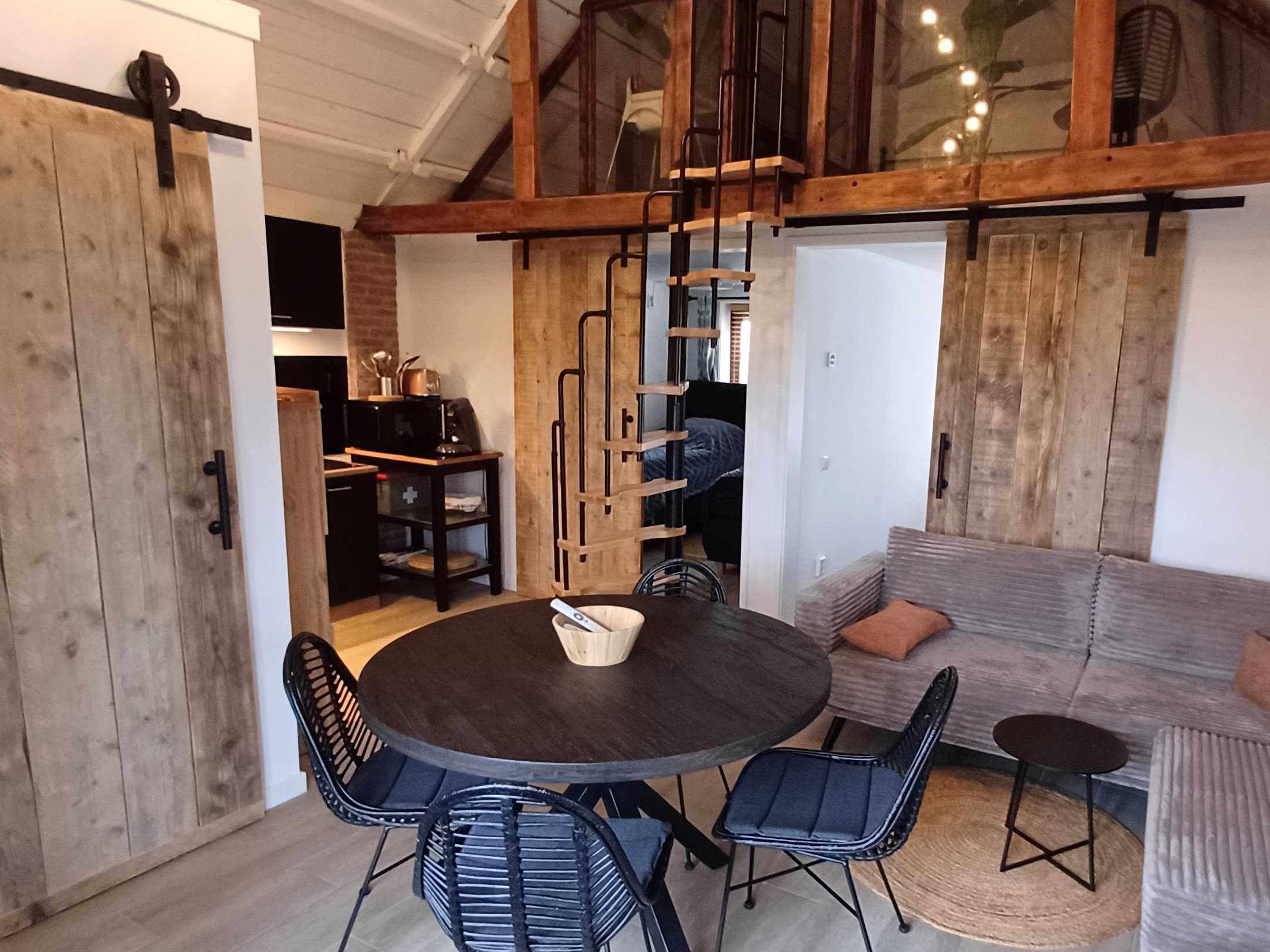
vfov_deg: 56.8
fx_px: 881
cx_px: 762
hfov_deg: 70.9
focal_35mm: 24
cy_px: 498
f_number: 2.2
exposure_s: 1/25
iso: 250
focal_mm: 1.64
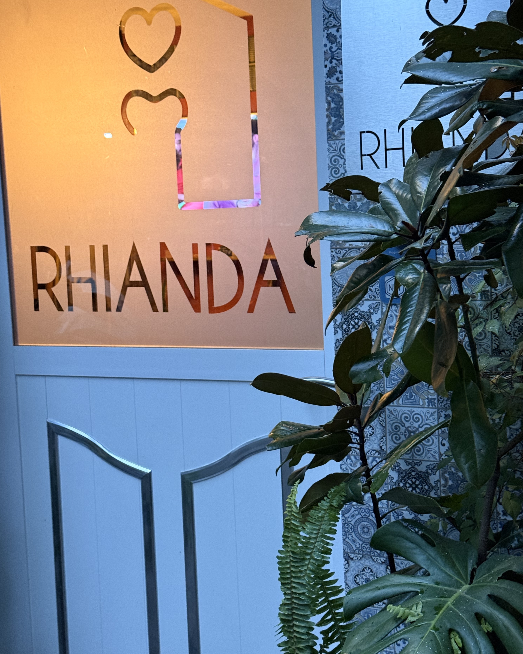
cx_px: 263
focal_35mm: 51
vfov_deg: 36.7
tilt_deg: -6.1
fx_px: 987
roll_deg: +2.6
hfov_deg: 29.7
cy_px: 314
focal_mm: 6.76
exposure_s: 1/40
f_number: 1.78
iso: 200
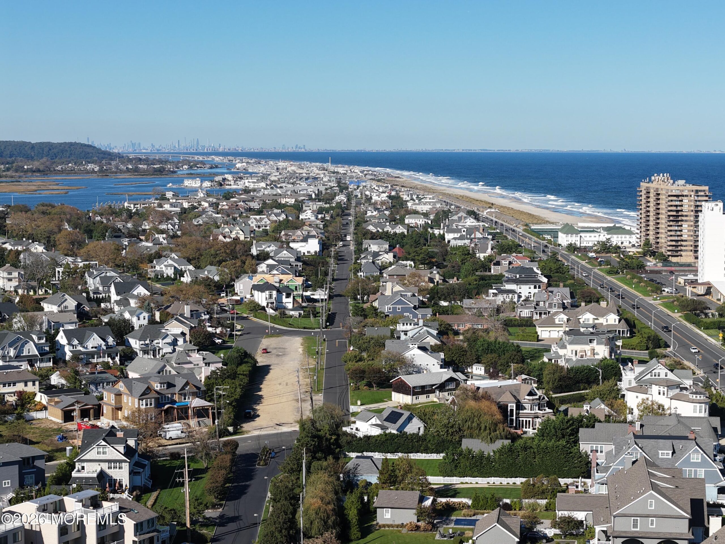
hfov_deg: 27.8
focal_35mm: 70
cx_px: 362
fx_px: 1466
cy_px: 272
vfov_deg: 21.0
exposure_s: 1/2000
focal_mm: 19.35
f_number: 2.8
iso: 160
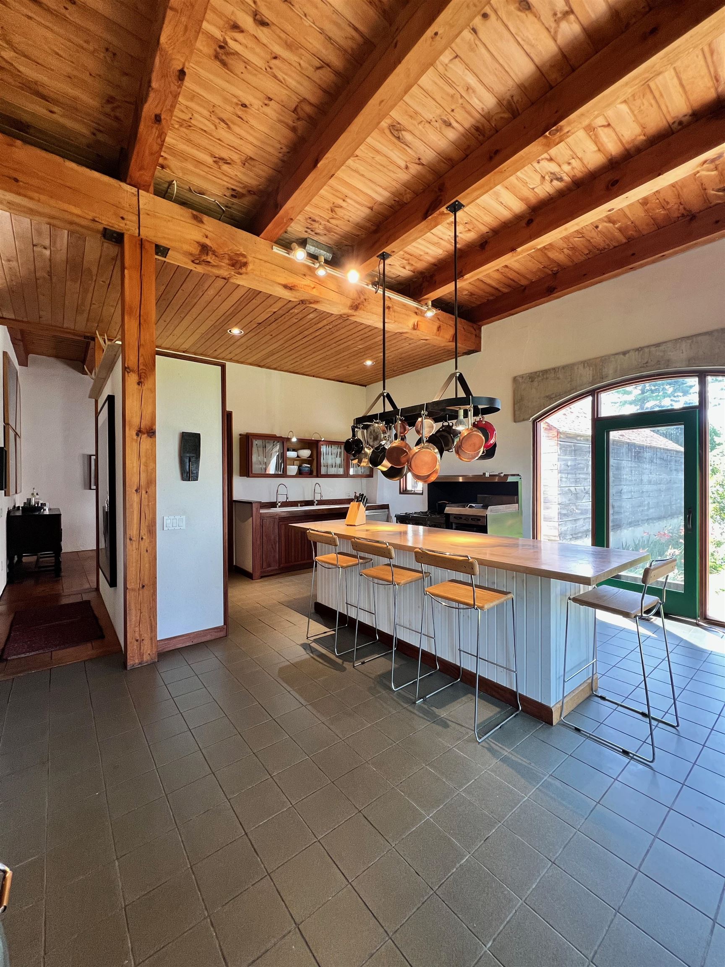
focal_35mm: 13
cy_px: 484
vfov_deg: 106.2
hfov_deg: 89.9
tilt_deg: -0.9
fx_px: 363
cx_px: 362
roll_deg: -0.3
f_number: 1.8
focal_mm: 1.57
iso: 200
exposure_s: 1/99
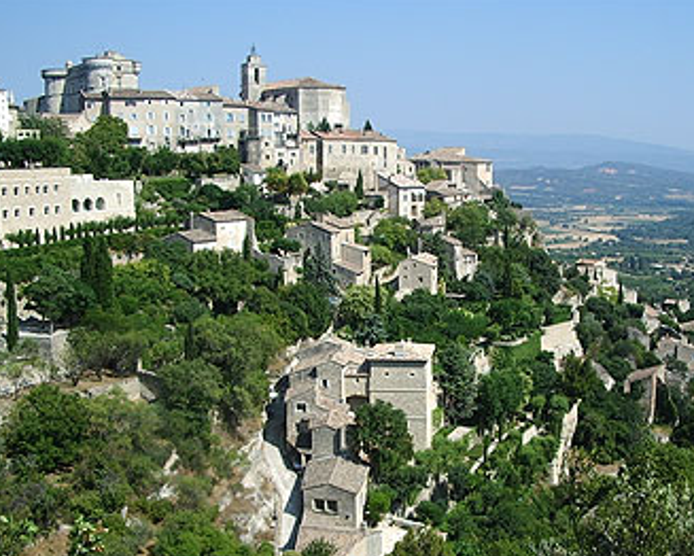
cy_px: 350
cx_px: 416
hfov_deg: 39.4
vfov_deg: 32.0
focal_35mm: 47
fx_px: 966
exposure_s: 1/400
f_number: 4.3
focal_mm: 5.8
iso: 50
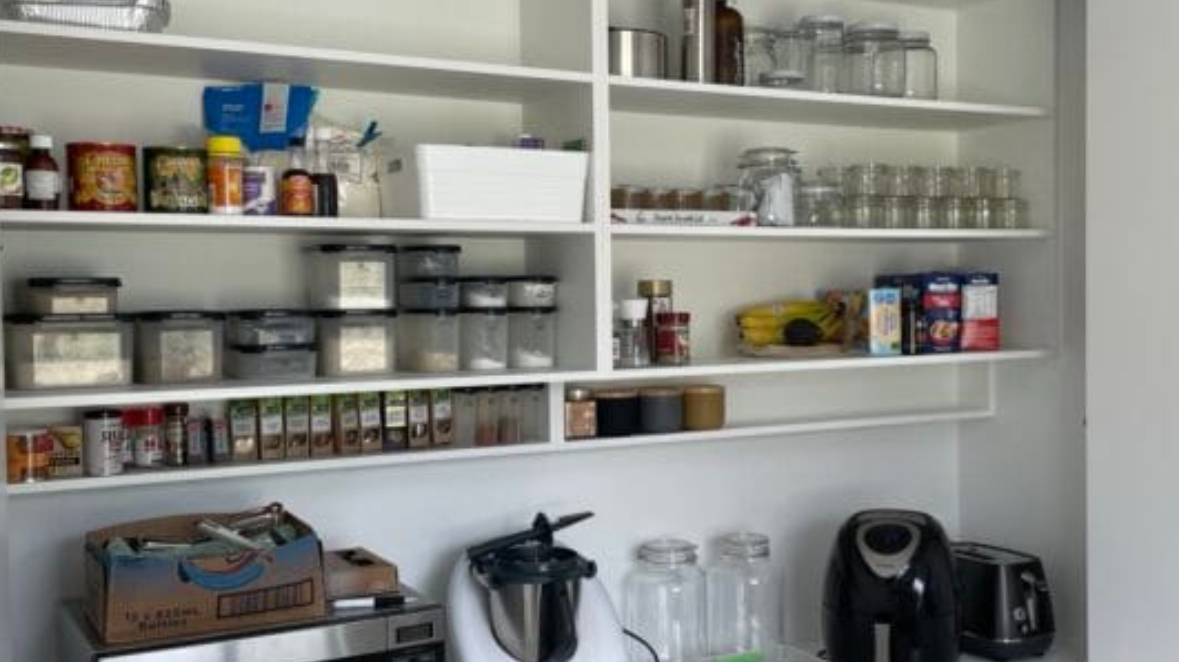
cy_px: 353
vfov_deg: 29.0
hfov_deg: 49.4
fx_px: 1281
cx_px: 631
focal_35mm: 41
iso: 40
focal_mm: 4.2
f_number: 1.6
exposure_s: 1/121
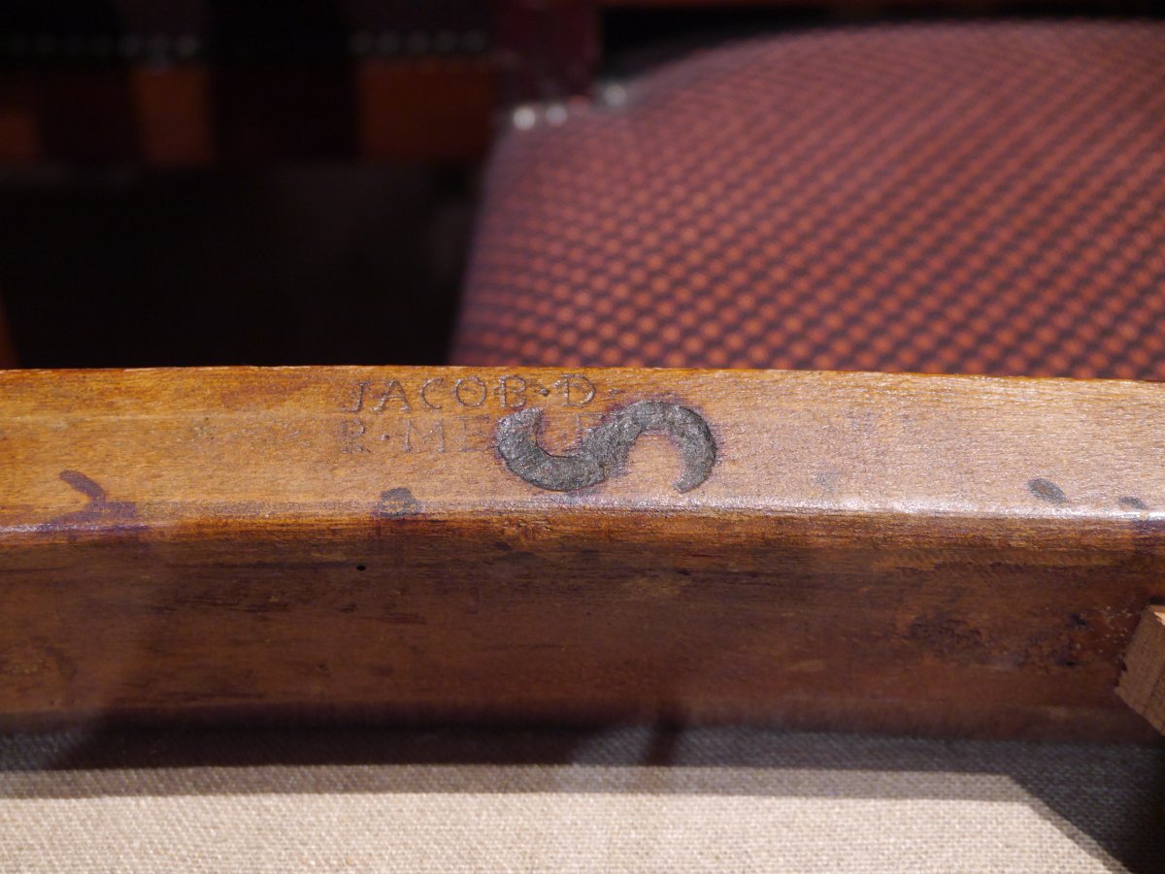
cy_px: 437
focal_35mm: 56
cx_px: 582
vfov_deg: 26.1
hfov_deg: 34.3
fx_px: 1885
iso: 1000
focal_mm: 28
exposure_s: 1/60
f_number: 5.2
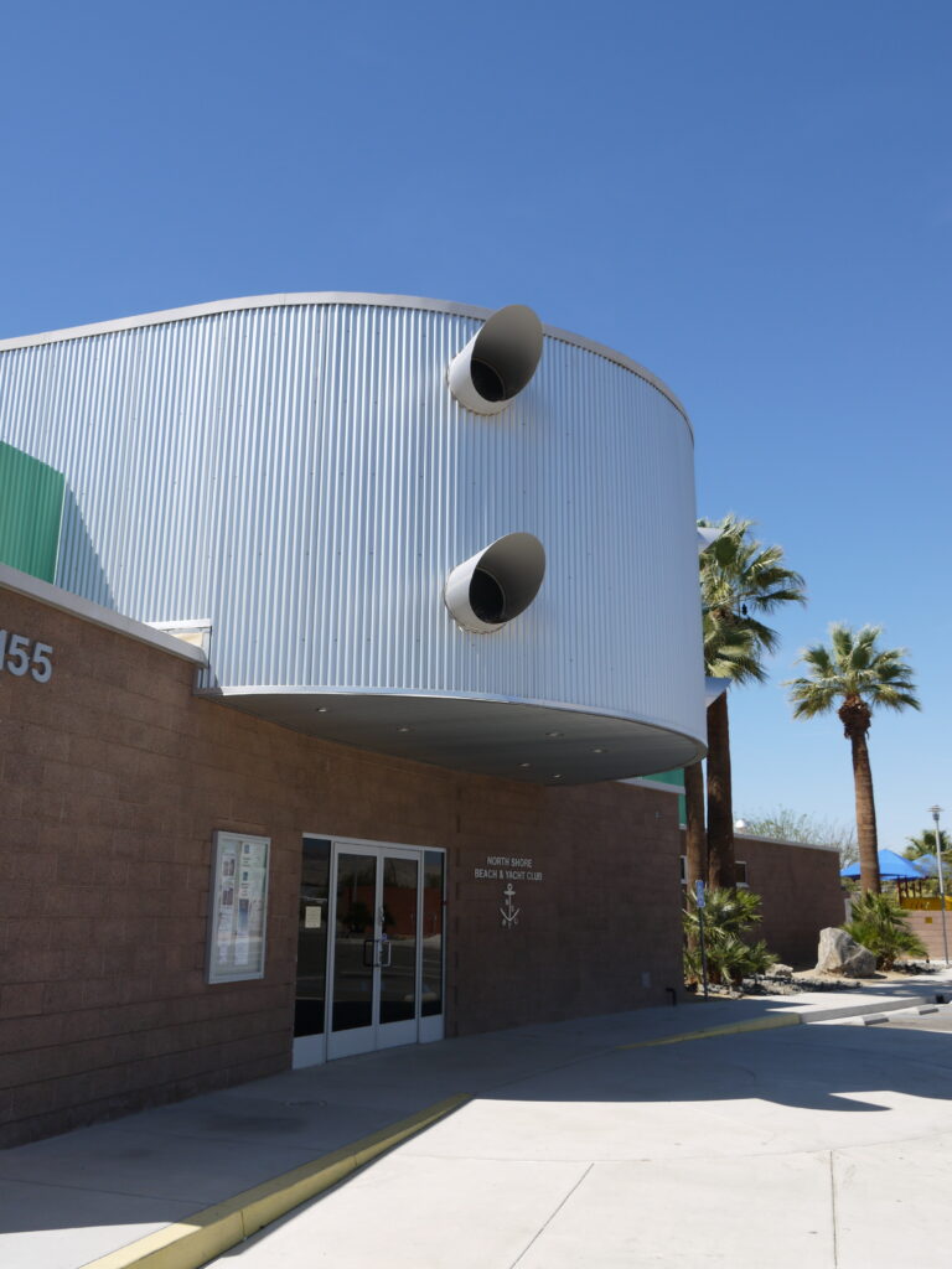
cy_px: 634
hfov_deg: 46.8
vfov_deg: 60.0
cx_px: 476
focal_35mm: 30
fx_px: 1100
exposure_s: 1/500
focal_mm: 15
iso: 160
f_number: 8
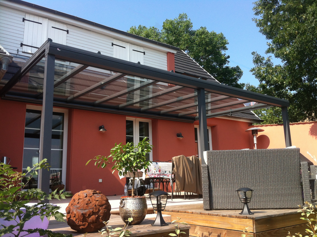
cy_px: 118
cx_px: 158
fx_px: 320
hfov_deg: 52.7
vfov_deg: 40.6
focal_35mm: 35
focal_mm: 3.85
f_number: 2.8
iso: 80
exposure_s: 1/695
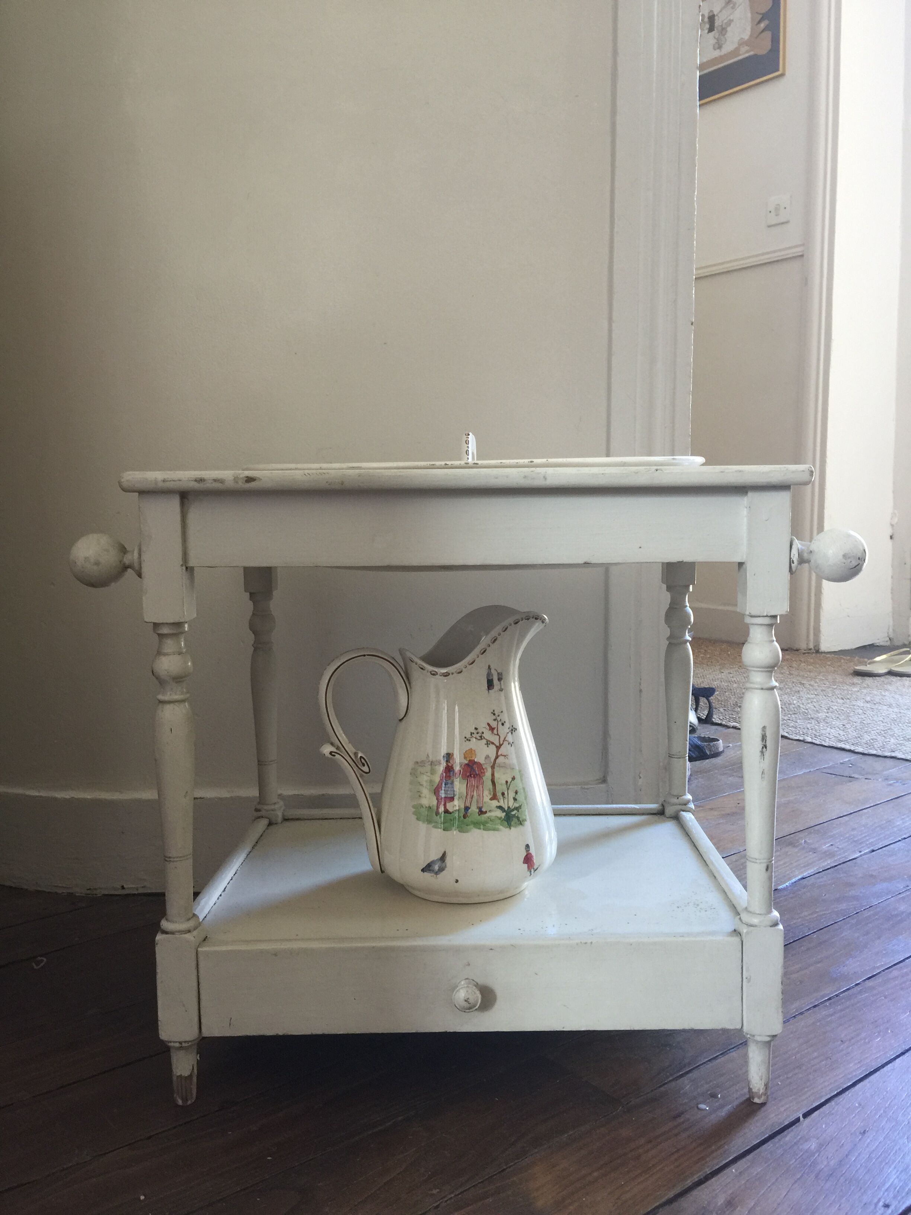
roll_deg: -0.1
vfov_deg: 61.7
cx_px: 456
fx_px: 1018
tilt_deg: -5.7
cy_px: 608
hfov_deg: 48.2
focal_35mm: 29
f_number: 2.2
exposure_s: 1/17
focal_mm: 4.15
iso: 64
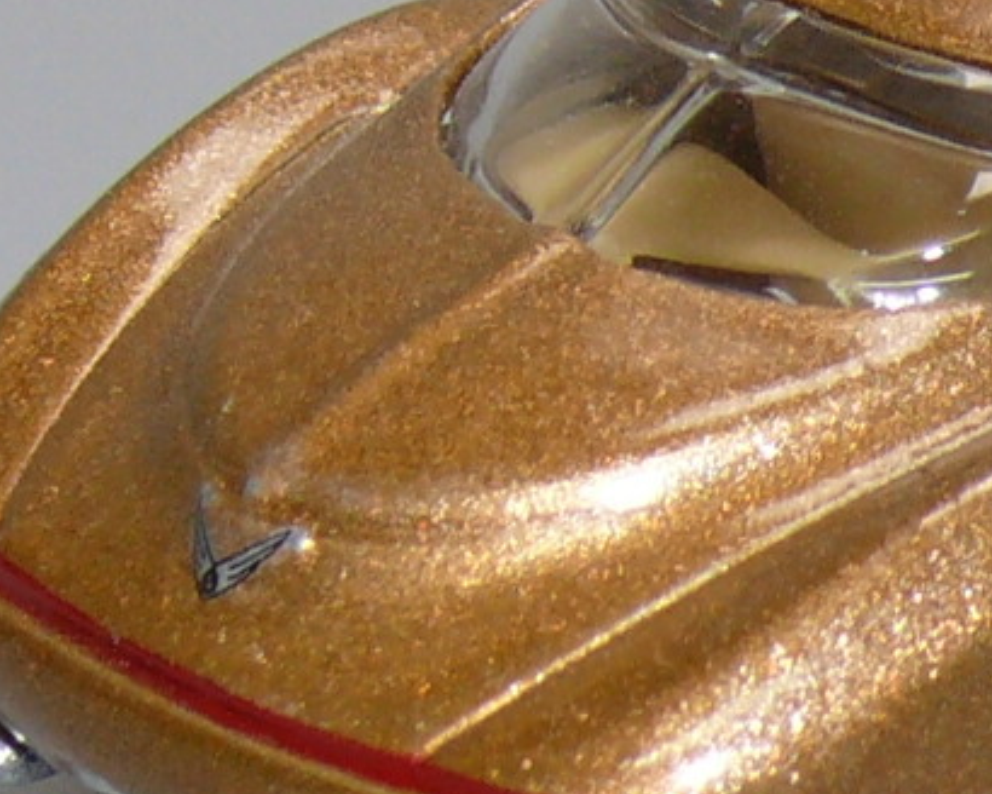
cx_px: 1466
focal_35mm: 442
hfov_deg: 4.4
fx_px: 12977
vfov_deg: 3.5
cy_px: 153
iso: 100
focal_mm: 14.3
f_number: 4
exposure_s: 1/30
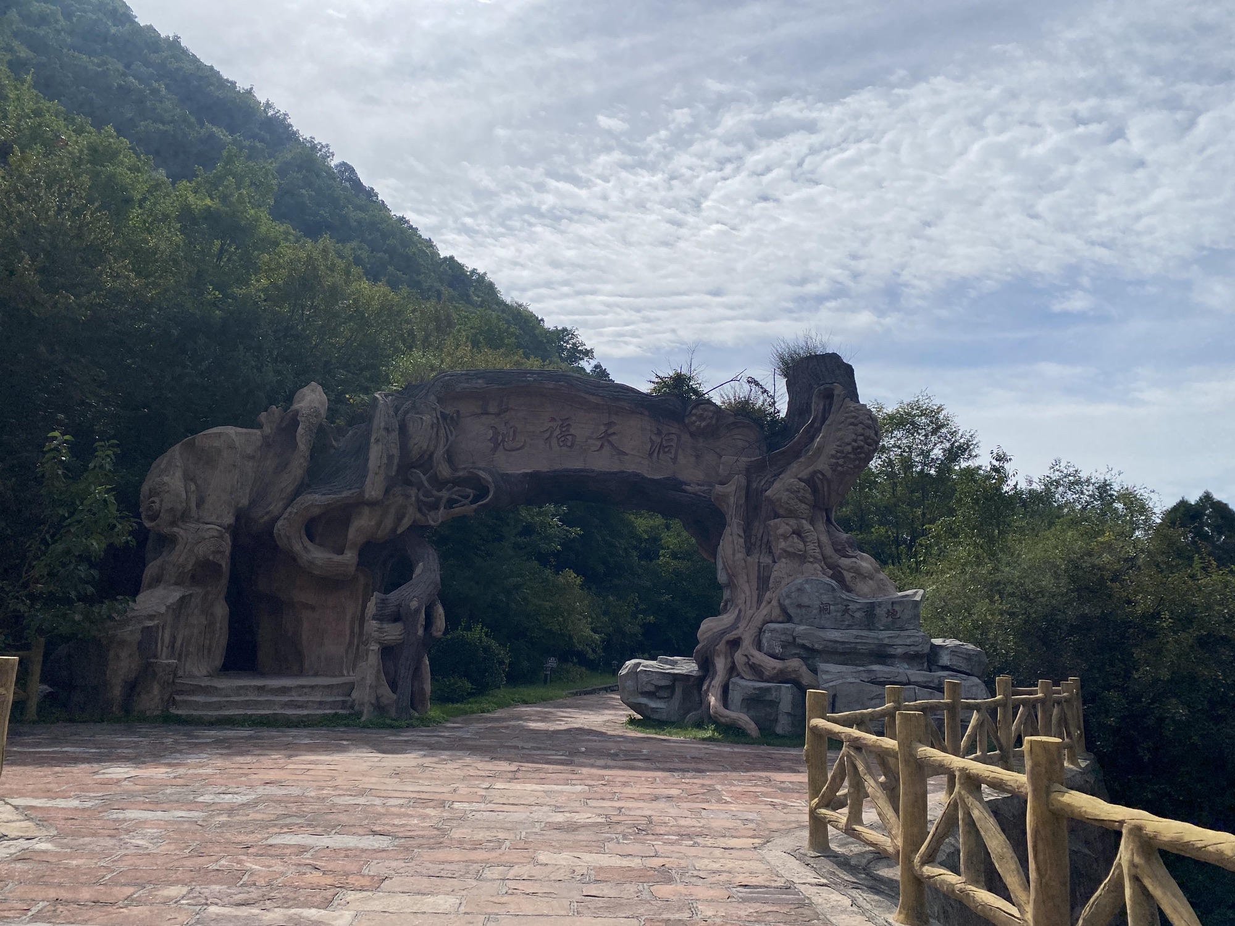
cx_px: 618
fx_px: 928
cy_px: 463
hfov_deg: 67.3
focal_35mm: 26
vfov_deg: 53.1
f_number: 1.8
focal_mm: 4.25
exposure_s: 1/7194
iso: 32
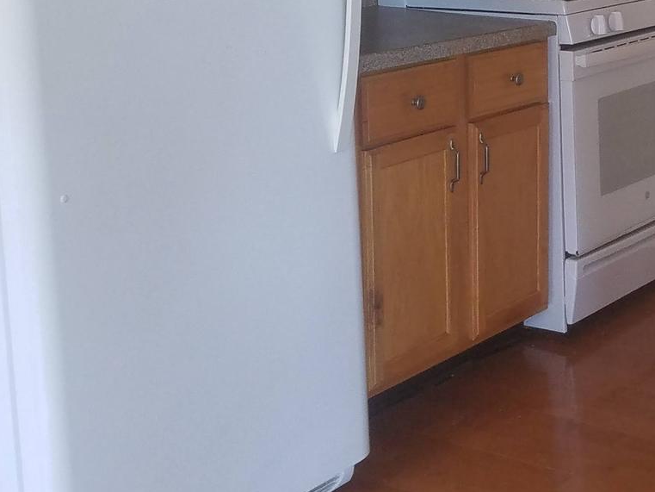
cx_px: 686
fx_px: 1325
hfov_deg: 26.0
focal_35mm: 70
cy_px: -2
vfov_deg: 20.3
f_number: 1.7
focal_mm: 4.2
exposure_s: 1/60
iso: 200
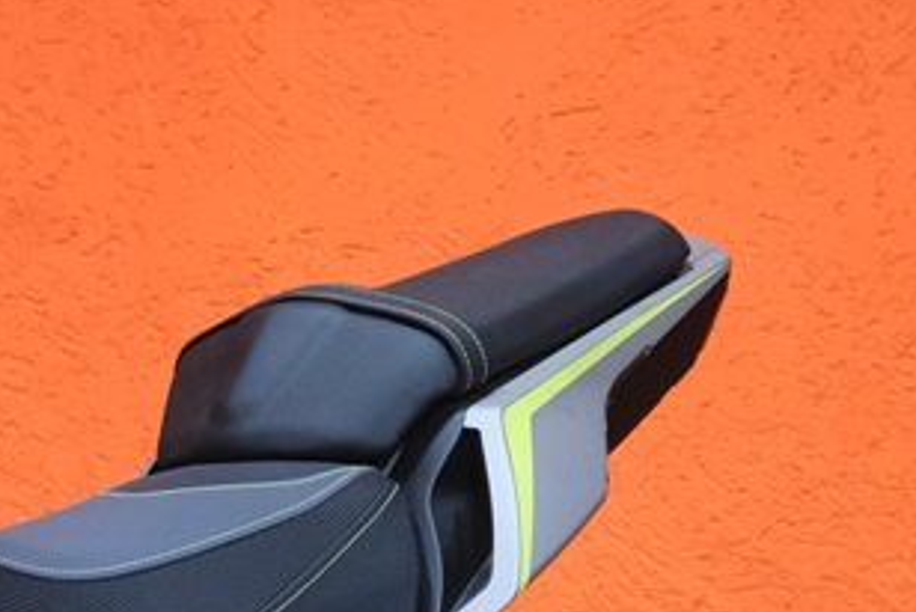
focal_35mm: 306
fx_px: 7793
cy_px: 709
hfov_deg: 6.6
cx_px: -628
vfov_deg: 4.5
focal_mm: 39.3
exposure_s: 1/100
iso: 1600
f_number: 4
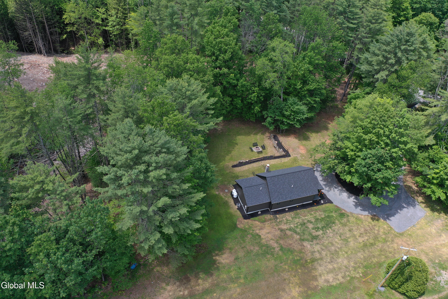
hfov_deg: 65.5
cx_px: 224
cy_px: 150
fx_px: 348
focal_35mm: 28
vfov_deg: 46.4
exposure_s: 1/40
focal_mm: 10.26
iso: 100
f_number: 3.2
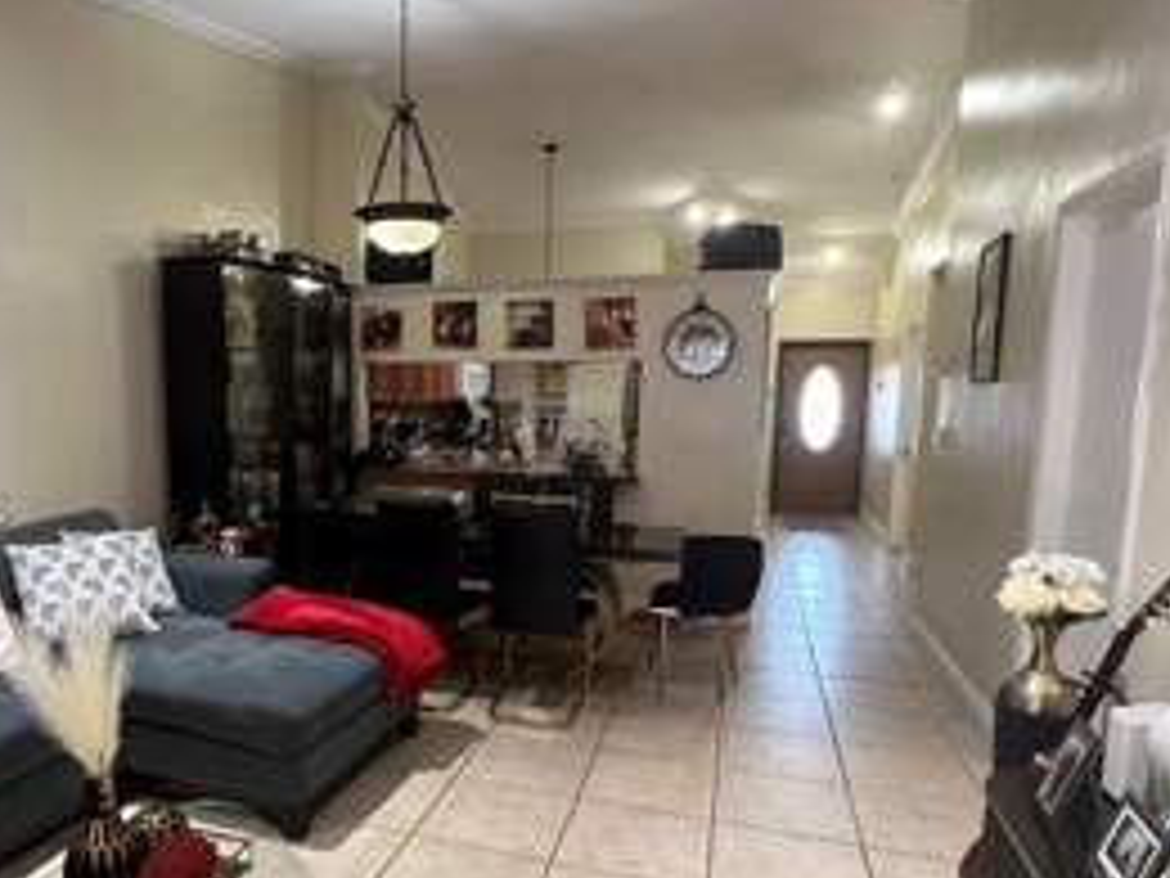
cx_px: 423
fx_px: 811
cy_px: 509
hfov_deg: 70.2
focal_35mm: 24
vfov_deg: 56.5
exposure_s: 1/60
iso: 400
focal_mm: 1.57
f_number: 1.8
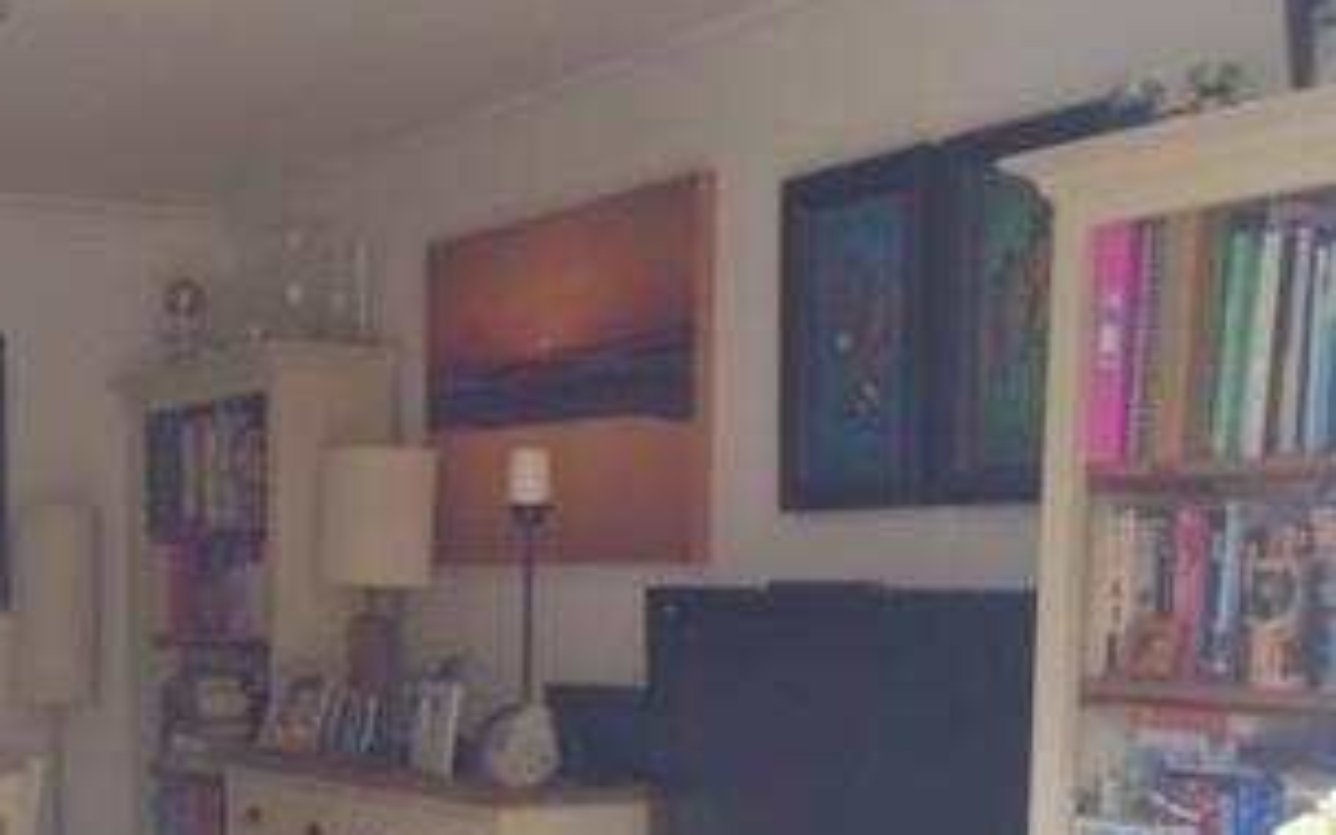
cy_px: 798
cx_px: 297
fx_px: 2148
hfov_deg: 33.7
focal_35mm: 59
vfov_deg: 21.4
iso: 50
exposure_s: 1/120
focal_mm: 4.15
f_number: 2.2
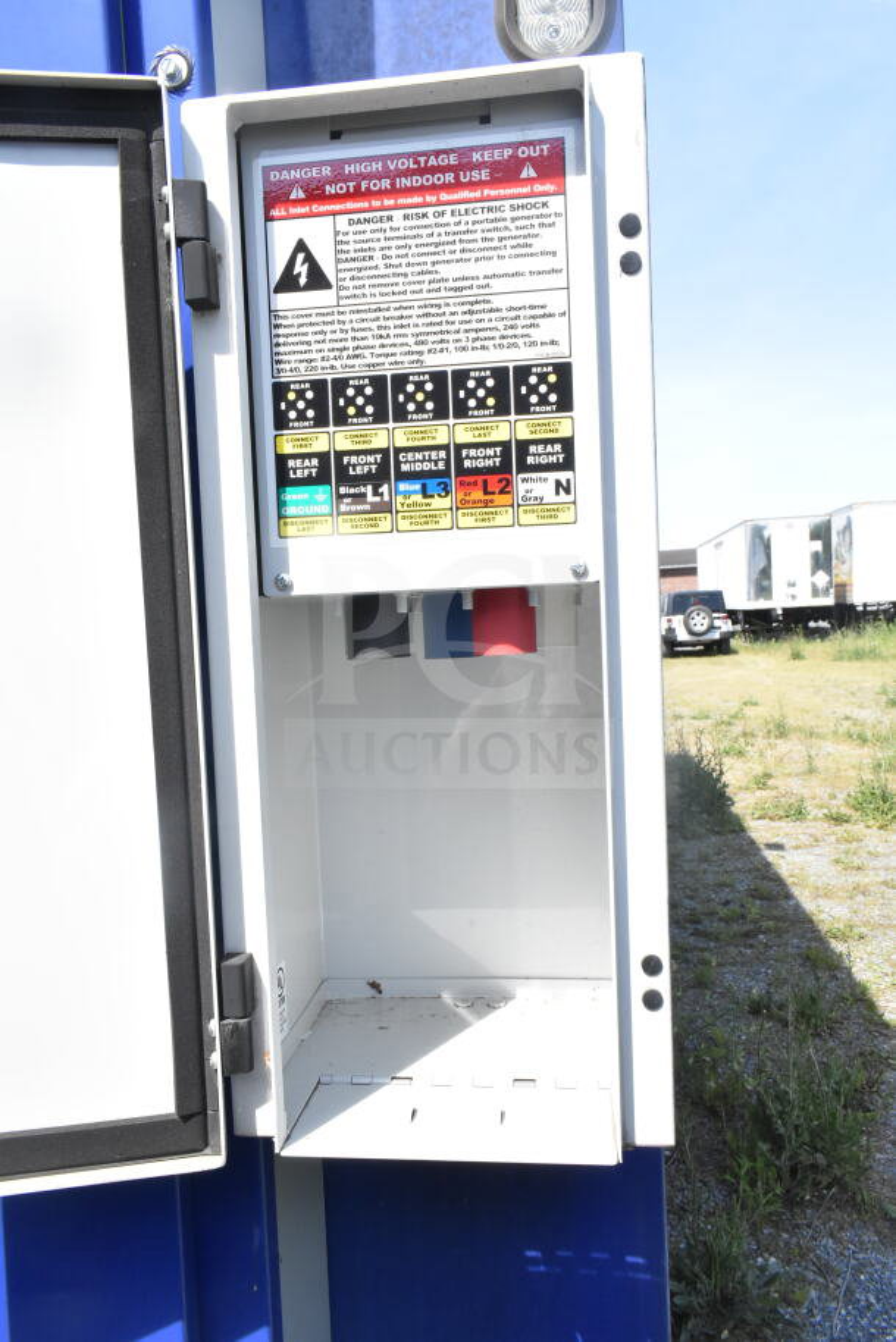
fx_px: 1007
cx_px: 448
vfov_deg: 67.4
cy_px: 671
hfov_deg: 48.0
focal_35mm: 27
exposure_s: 1/400
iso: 1600
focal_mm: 18
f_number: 14
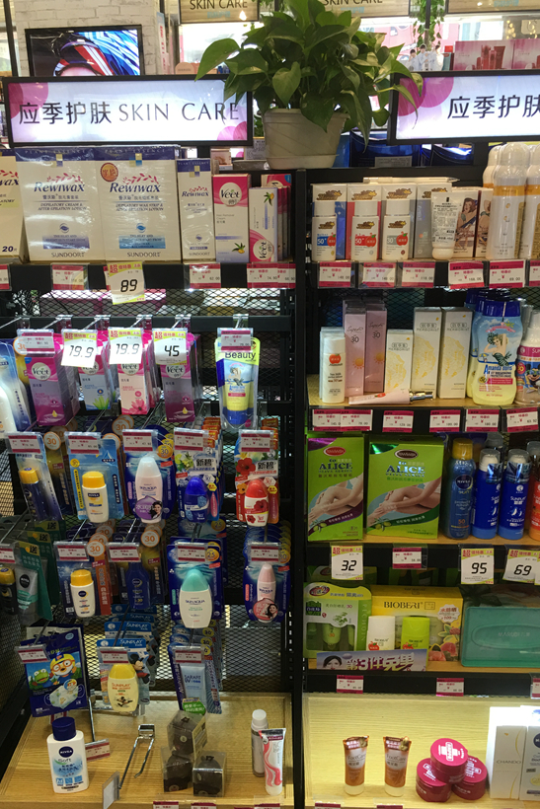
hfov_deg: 42.3
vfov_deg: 60.3
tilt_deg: -16.6
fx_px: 697
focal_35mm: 31
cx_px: 261
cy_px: 410
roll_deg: +0.3
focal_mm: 4.15
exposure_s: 1/33
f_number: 2.2
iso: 32
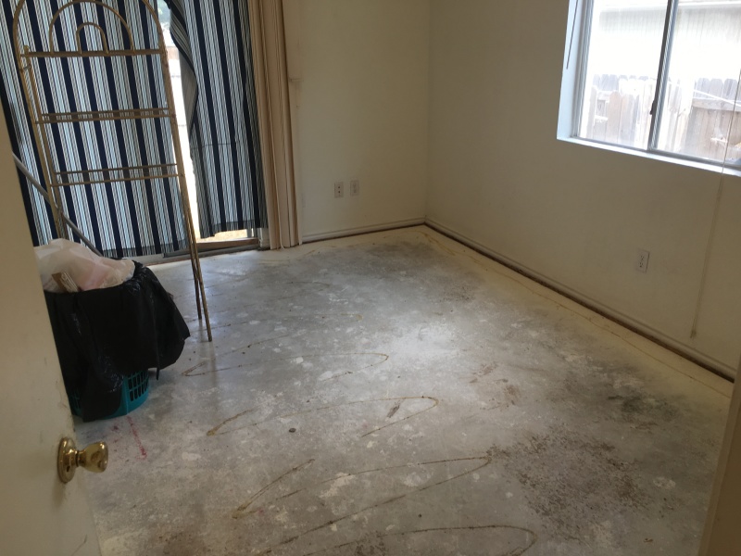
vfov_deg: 48.2
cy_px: 278
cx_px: 370
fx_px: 621
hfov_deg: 61.7
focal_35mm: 29
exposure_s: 1/40
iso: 25
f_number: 2.2
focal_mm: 4.15
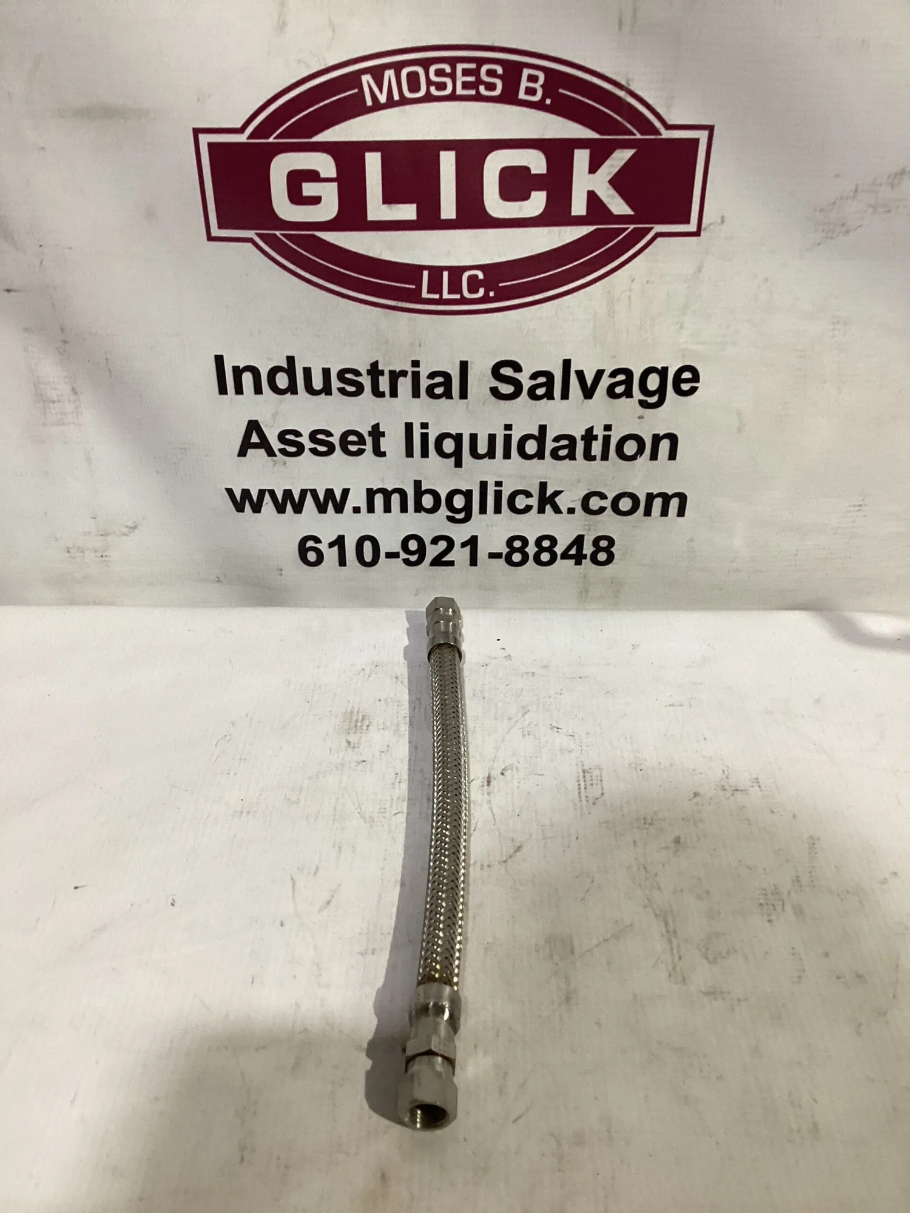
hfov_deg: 45.4
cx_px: 455
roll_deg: +1.9
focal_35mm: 31
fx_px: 1087
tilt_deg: -32.0
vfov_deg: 58.4
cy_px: 606
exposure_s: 1/50
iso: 160
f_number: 2.4
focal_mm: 3.3
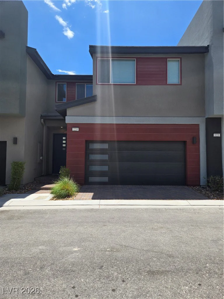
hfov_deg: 58.9
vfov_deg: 73.9
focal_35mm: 23
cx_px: 112
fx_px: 198
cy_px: 150
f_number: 1.8
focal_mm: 5.4
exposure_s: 1/1521
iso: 25
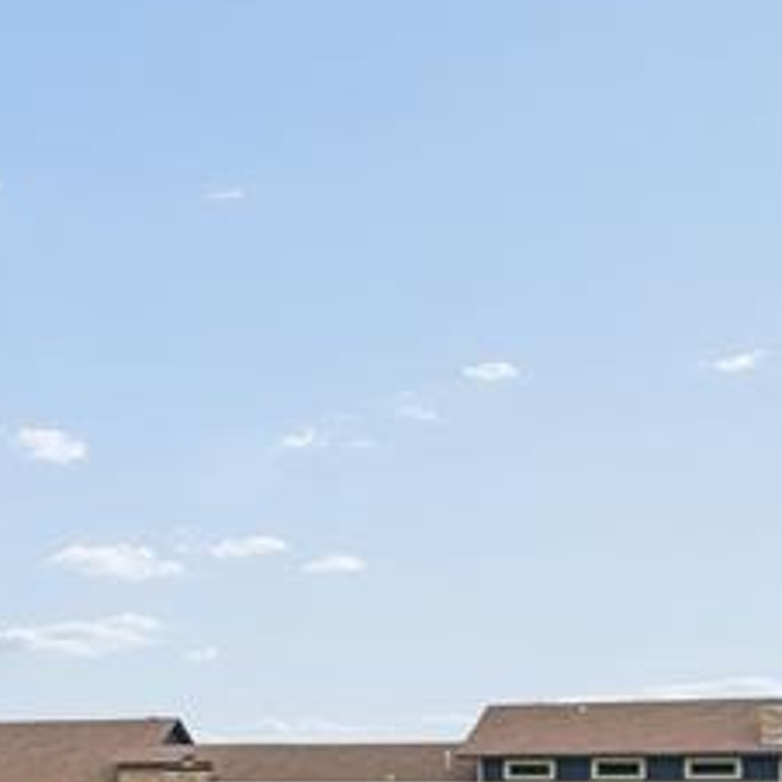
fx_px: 1866
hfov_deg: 17.6
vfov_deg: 22.4
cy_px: 851
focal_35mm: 73
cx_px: -742
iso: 200
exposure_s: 1/250
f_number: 8
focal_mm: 19
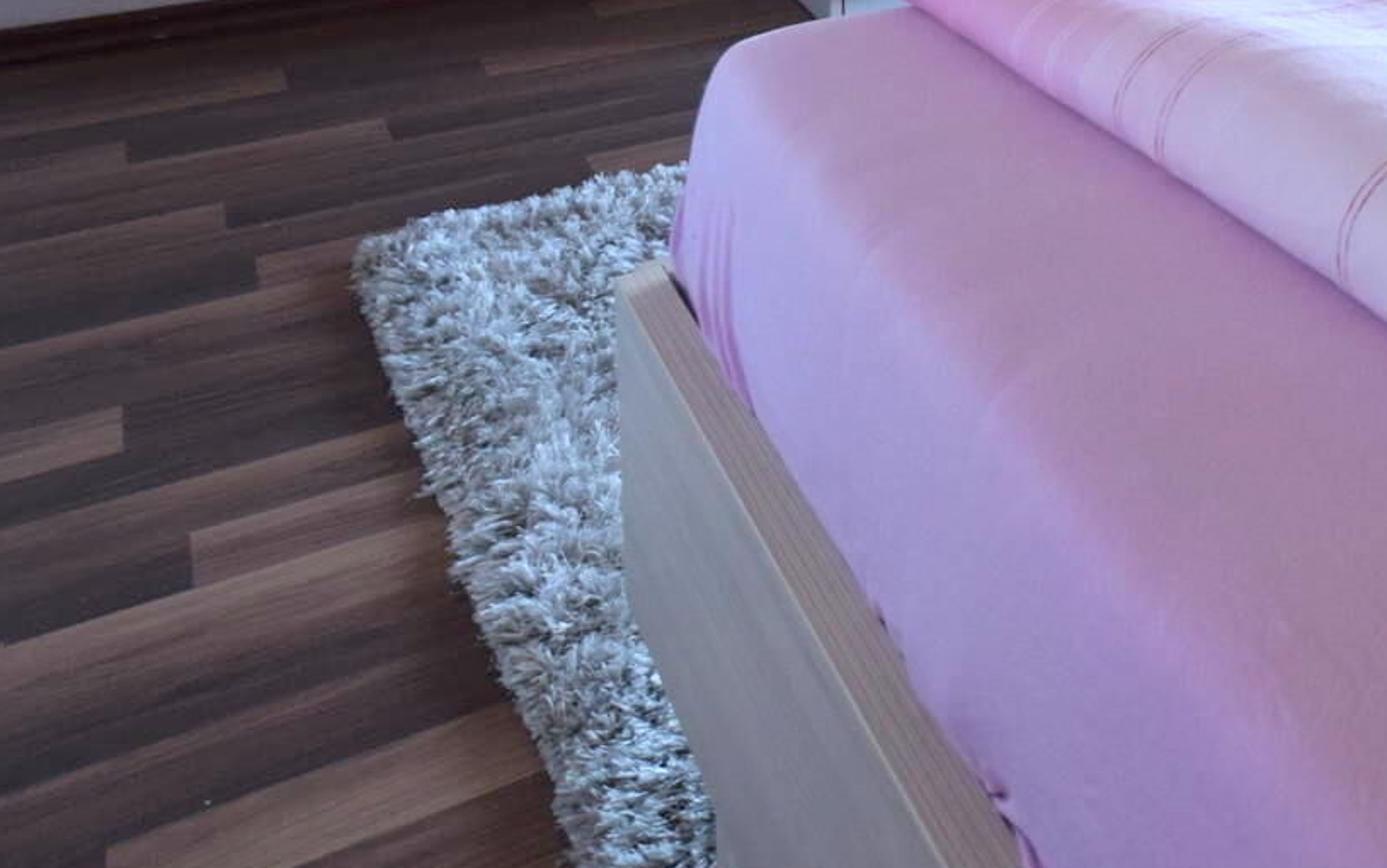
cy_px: -400
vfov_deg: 23.5
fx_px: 1702
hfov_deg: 34.0
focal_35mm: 45
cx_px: 1738
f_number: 4.5
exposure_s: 1/80
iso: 400
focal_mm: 10
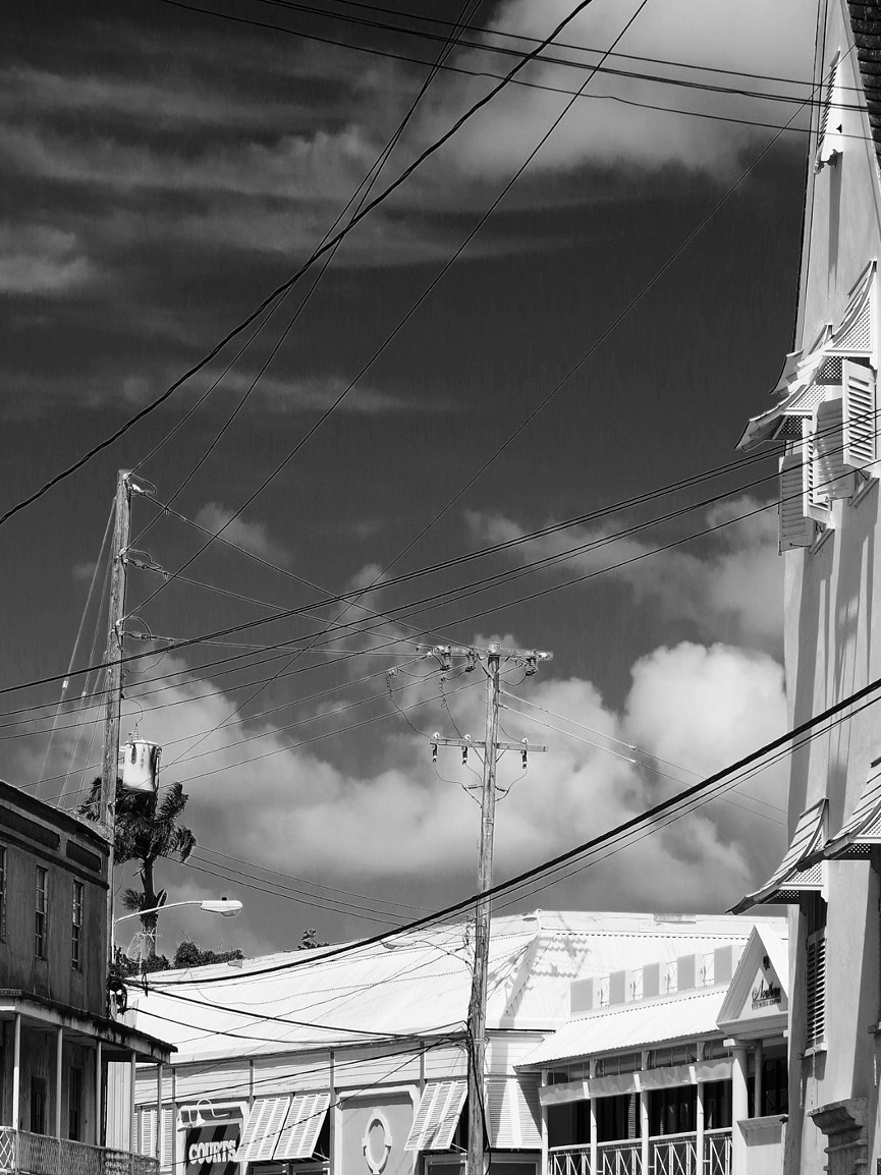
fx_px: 4753
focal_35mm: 140
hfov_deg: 10.6
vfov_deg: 14.1
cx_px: 224
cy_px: 799
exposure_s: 1/800
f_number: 7.1
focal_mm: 55
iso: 200
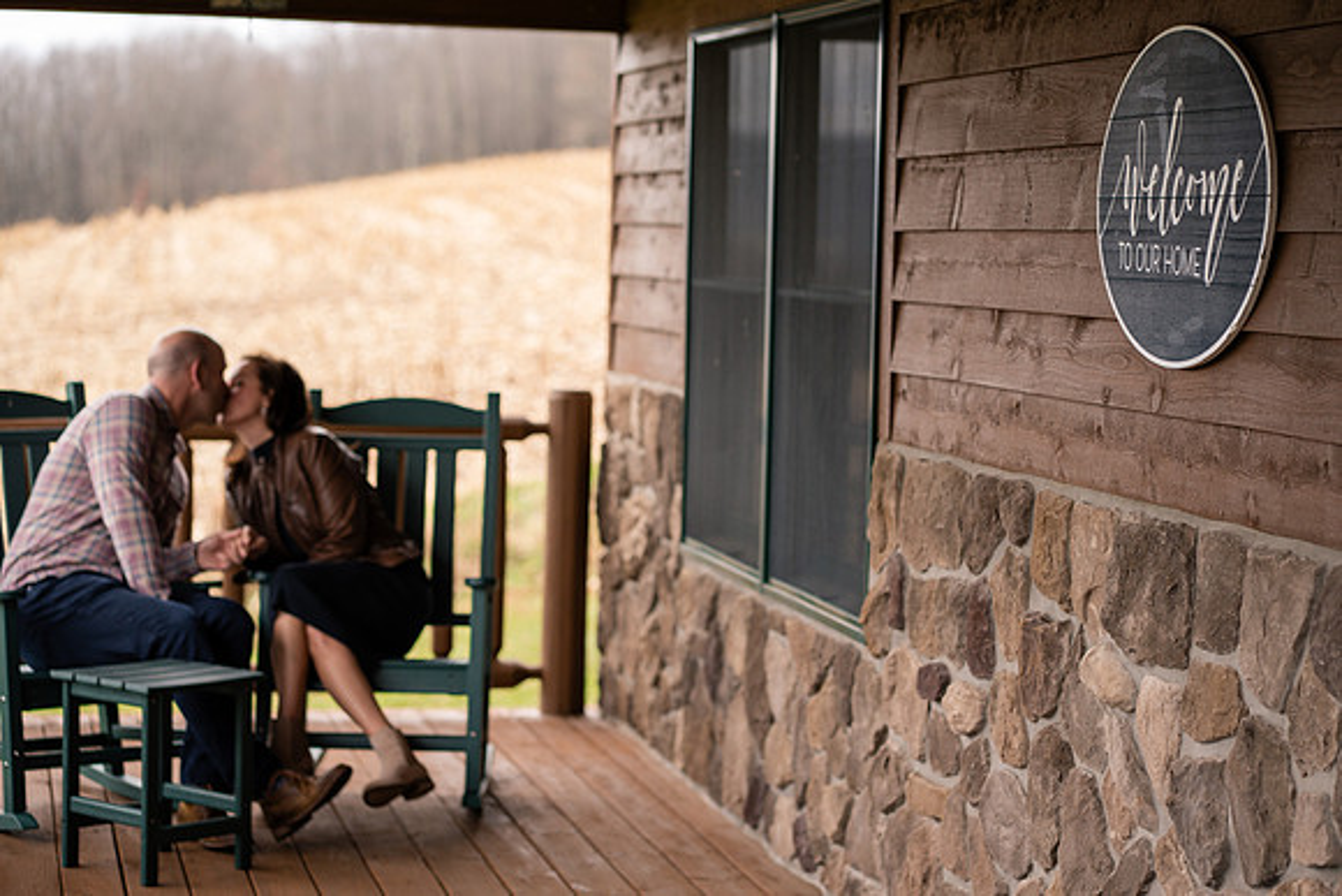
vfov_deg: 16.1
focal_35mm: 85
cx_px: 671
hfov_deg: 23.9
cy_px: 448
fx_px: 3169
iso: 320
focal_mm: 85
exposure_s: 1/320
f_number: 2.8
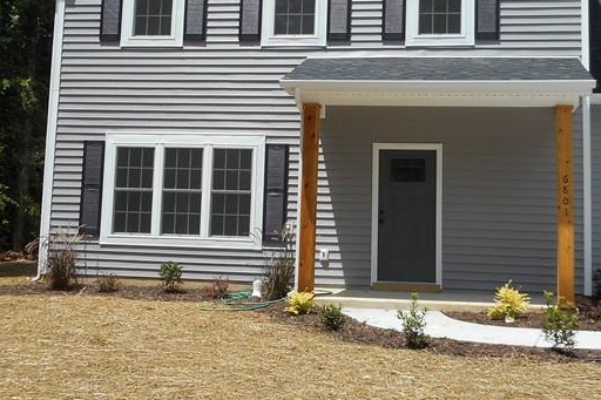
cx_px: 333
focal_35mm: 52
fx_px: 868
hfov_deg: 38.2
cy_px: 101
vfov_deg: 25.7
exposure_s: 1/640
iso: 80
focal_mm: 4.5
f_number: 3.7
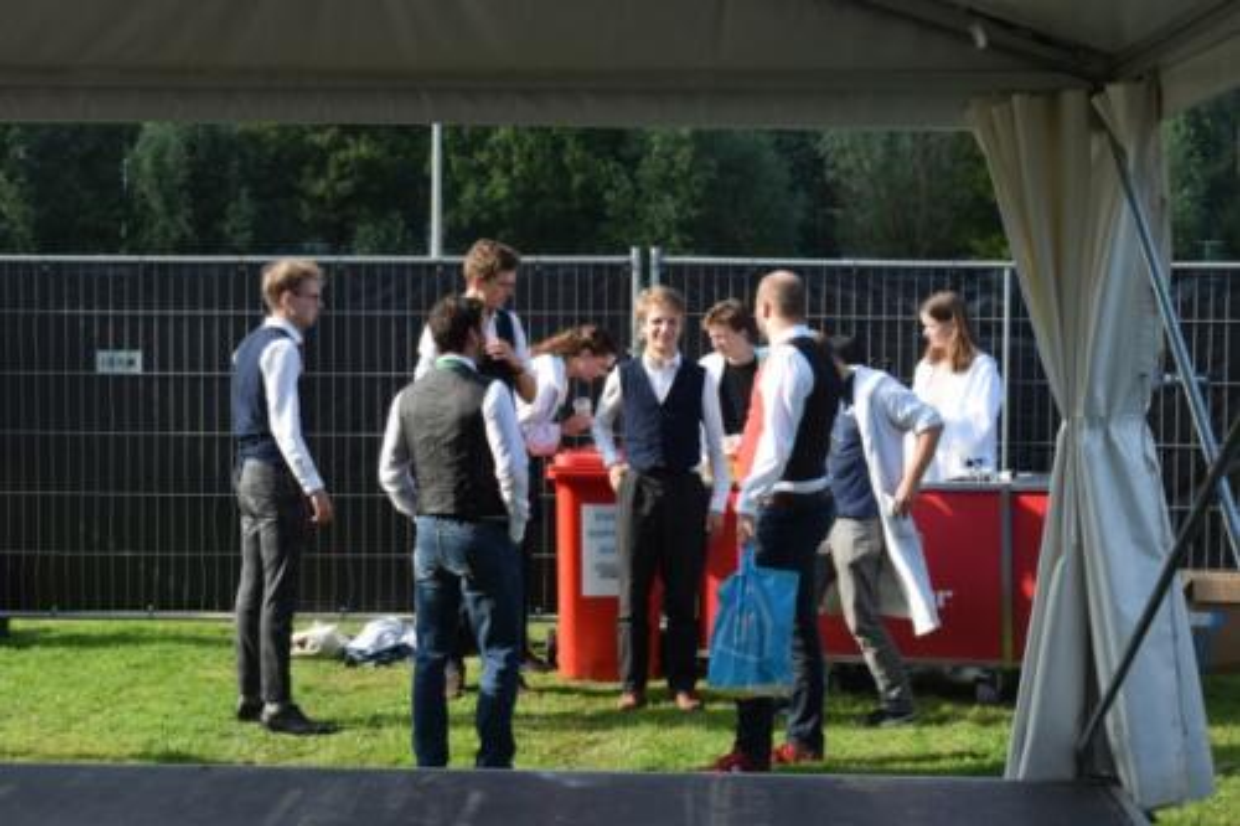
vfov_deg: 16.5
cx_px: 620
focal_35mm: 82
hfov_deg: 24.6
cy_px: 413
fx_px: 2841
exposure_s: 1/250
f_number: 8
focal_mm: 55
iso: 280
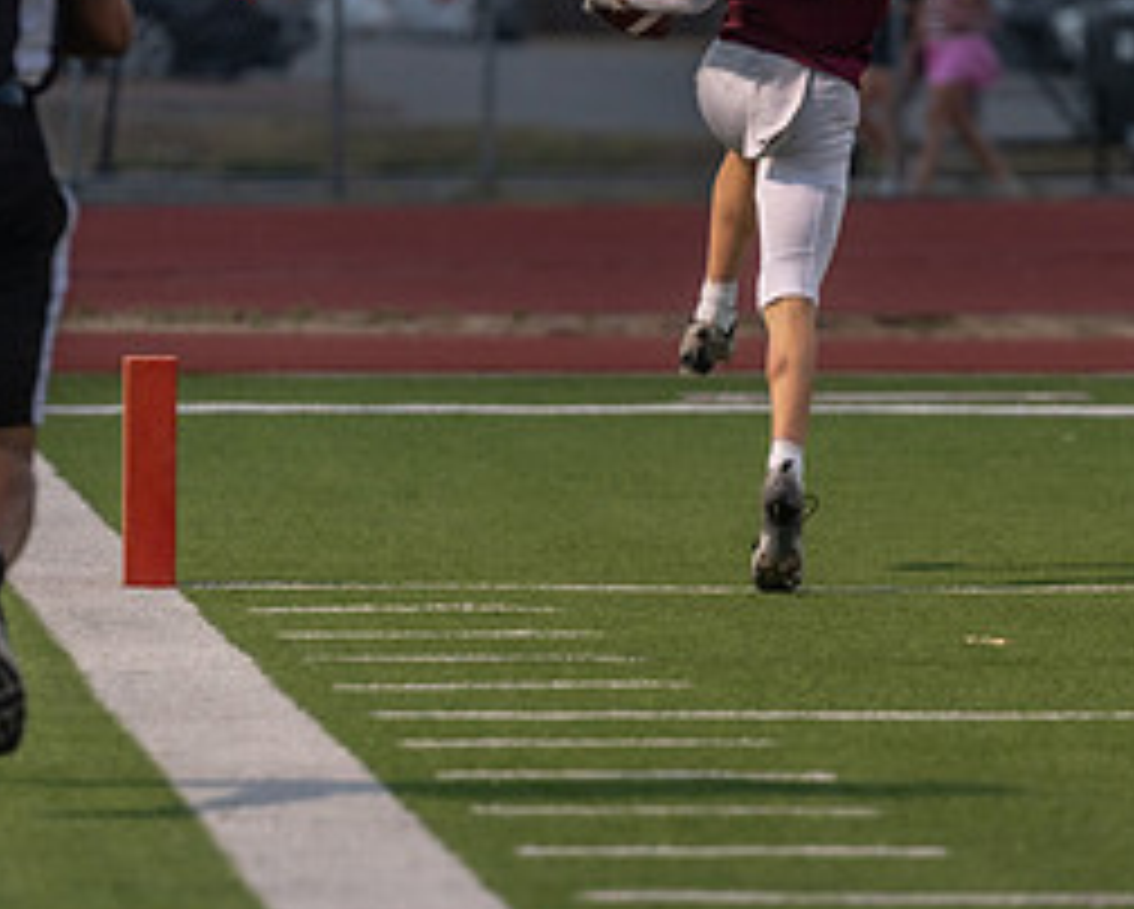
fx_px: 15081
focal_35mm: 449
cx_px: 865
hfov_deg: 4.3
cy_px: 478
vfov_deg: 3.5
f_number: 2.8
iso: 800
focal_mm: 200
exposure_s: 1/640
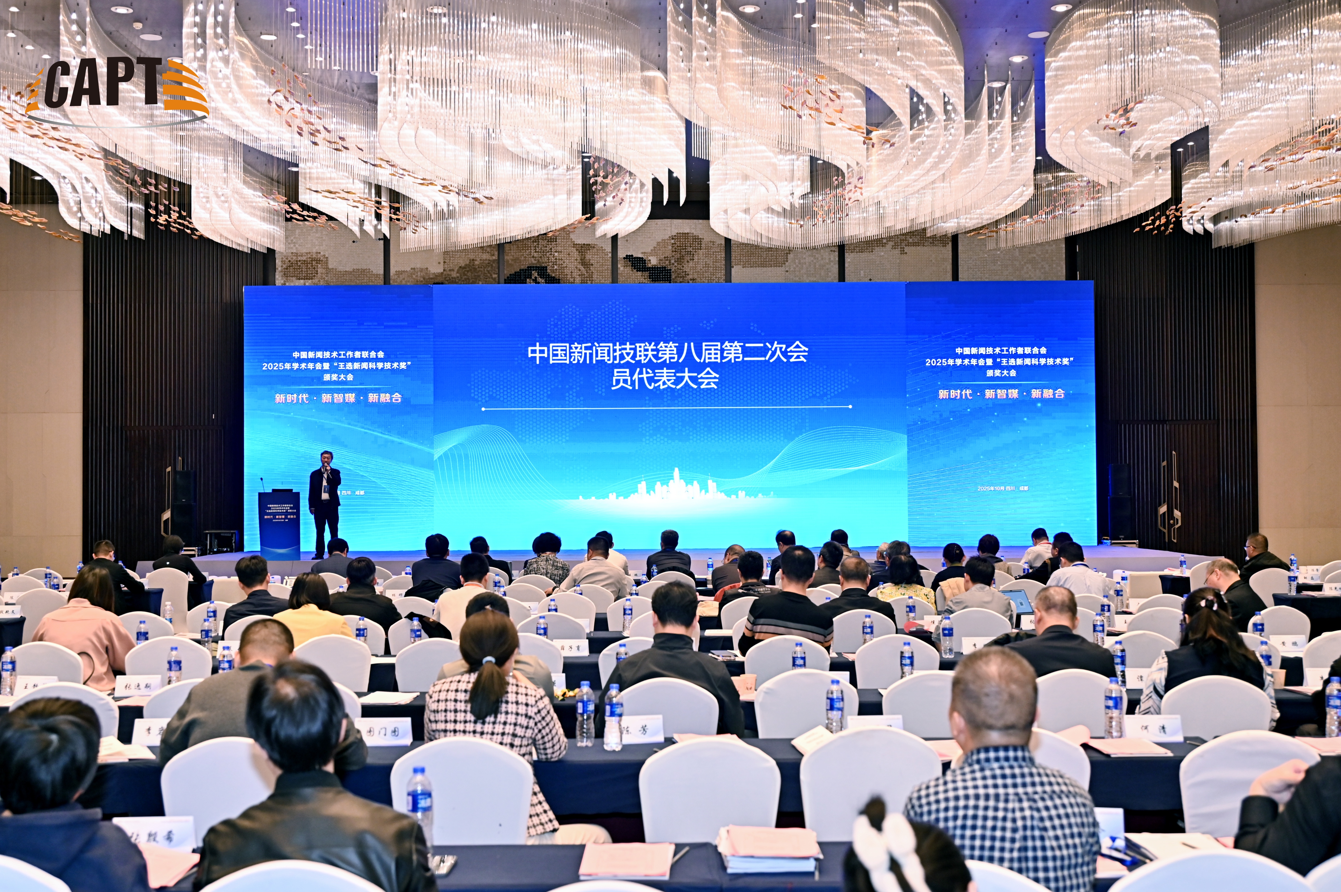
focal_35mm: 40
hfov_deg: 48.5
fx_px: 1489
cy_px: 446
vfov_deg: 33.4
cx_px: 670
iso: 1250
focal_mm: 40
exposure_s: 1/160
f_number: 4
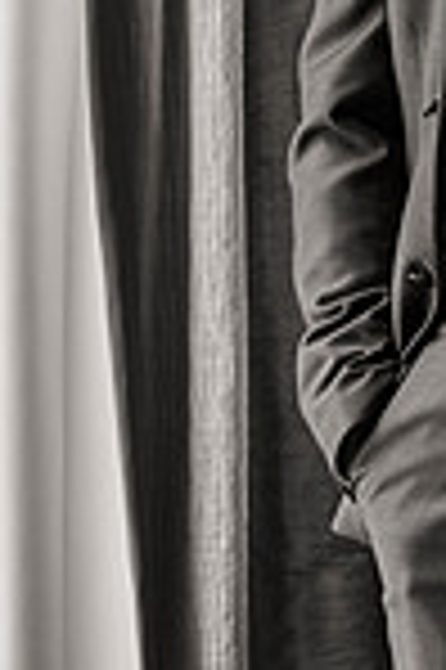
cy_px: -153
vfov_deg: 7.4
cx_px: 595
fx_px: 5178
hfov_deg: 4.9
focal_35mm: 278
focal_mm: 92
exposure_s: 1/640
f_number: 3.5
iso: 2500
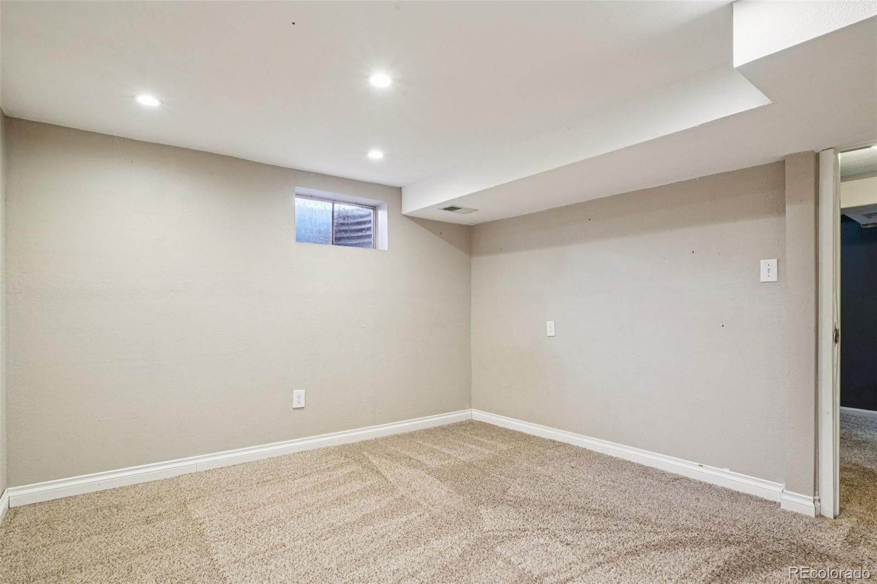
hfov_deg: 95.0
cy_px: 292
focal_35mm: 16
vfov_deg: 72.0
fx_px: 402
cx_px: 438
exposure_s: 1/15
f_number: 8
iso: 500
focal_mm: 11
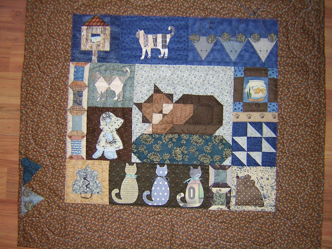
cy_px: 124
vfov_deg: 39.7
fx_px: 345
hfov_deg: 51.4
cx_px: 166
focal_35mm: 36
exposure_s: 1/60.1
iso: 100
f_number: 2.6
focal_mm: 4.7
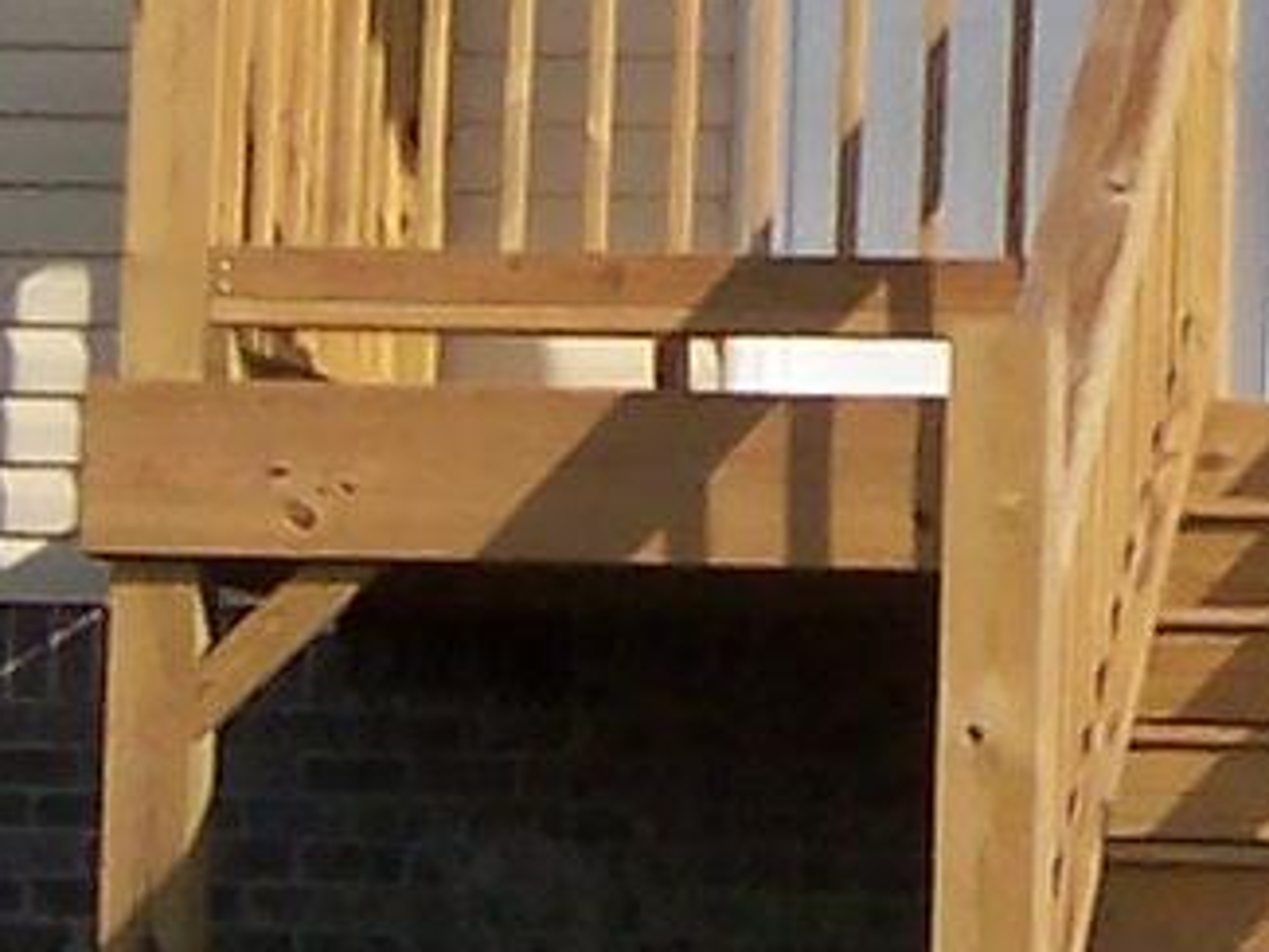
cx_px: 1952
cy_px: -39
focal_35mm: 225
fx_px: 8251
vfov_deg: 6.6
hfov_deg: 8.6
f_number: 5.6
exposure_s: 1/500
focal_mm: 5.6
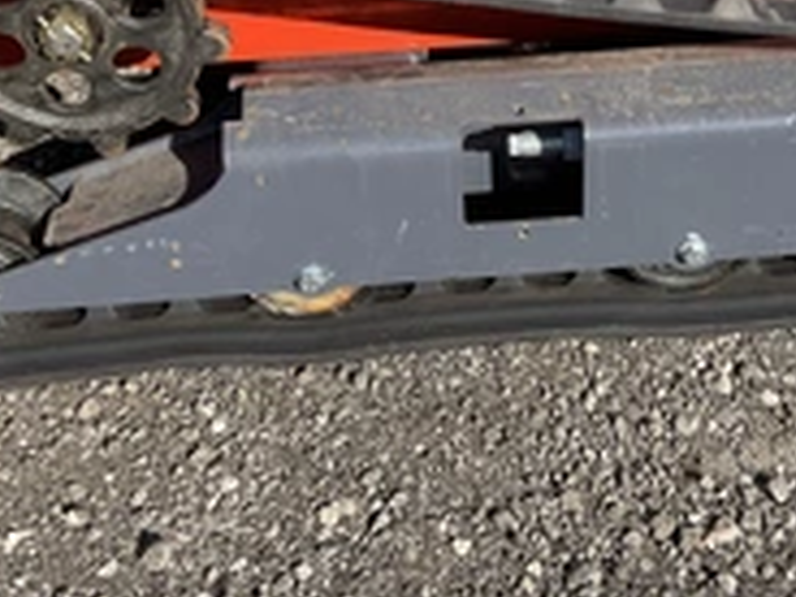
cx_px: 489
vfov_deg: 22.9
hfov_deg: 30.6
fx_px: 1449
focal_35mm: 63
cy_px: 95
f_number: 1.8
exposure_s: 1/842
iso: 25
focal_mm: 3
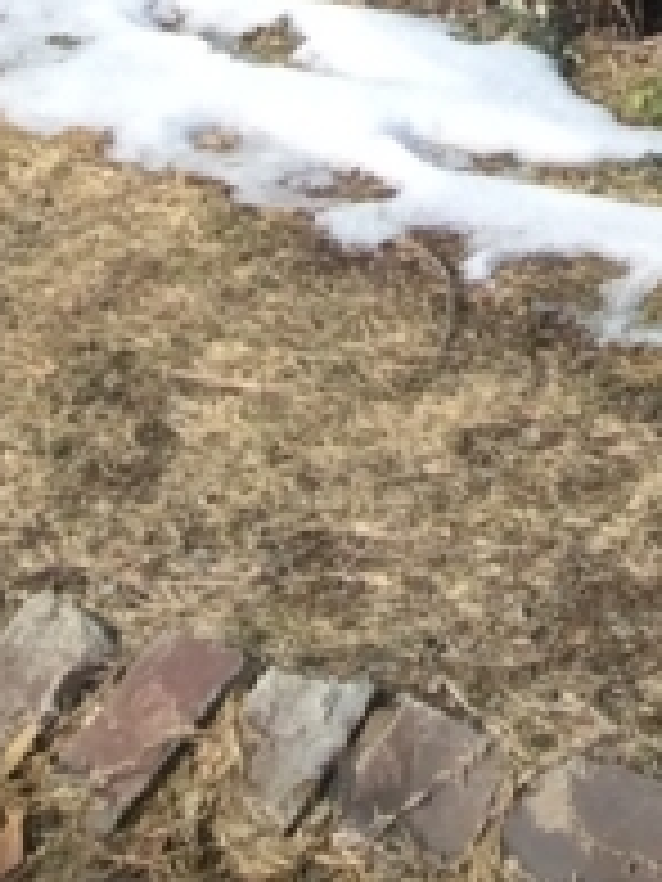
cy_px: -1116
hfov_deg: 8.5
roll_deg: -1.1
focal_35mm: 167
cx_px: 1187
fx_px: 4258
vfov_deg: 10.5
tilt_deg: -5.6
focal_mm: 3.3
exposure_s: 1/1021
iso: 32
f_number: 2.4
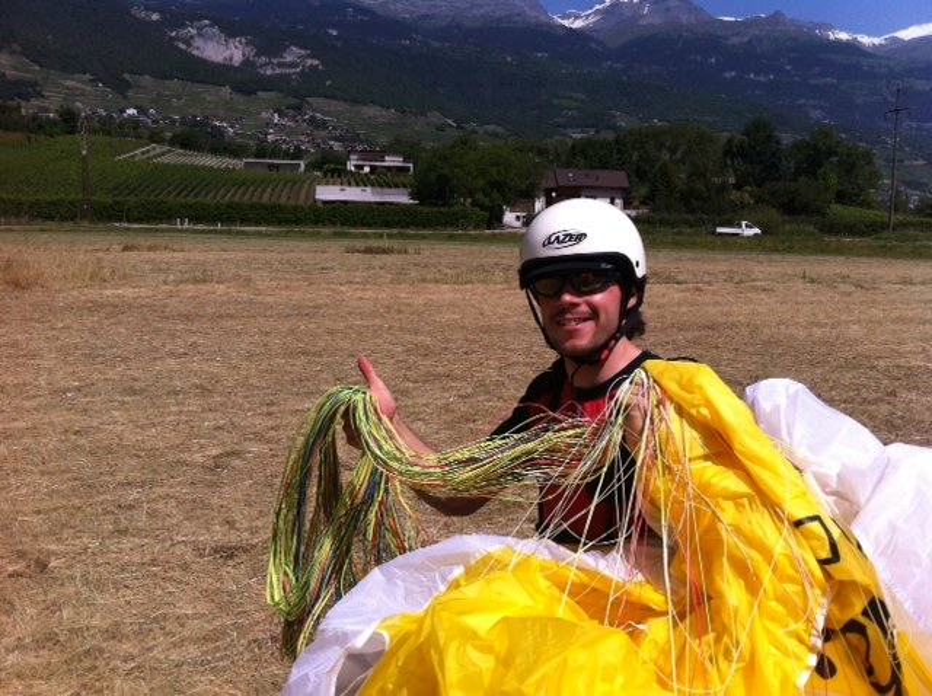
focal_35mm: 35
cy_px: 348
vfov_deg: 40.6
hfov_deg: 52.7
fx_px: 941
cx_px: 466
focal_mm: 3.85
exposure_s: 1/2320
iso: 80
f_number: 2.8
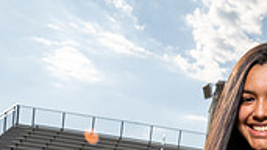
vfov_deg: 14.1
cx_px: 217
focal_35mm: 66
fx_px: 467
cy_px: 334
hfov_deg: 31.0
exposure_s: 1/640
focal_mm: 24
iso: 250
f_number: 8
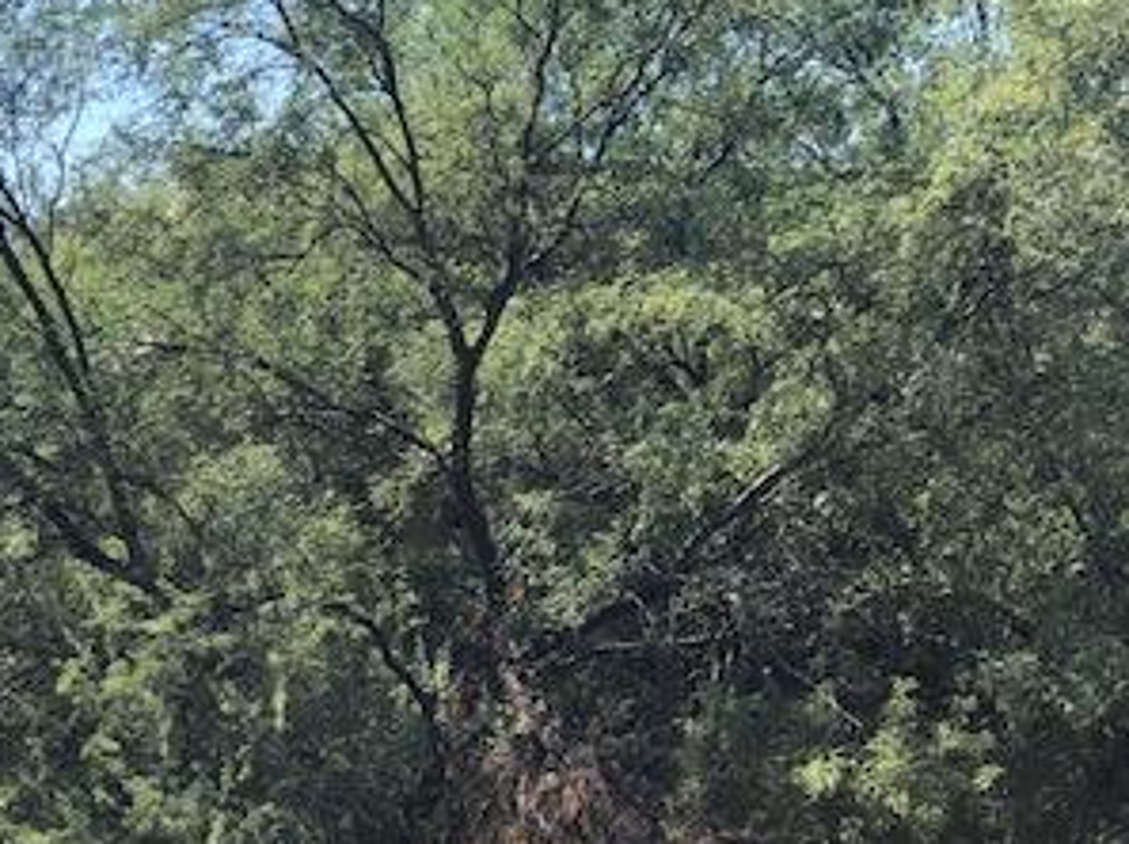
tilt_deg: -0.5
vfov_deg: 12.0
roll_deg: -1.0
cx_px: 342
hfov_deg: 16.0
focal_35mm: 123
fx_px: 4007
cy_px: 707
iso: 20
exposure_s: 1/338
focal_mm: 6.6
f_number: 2.8
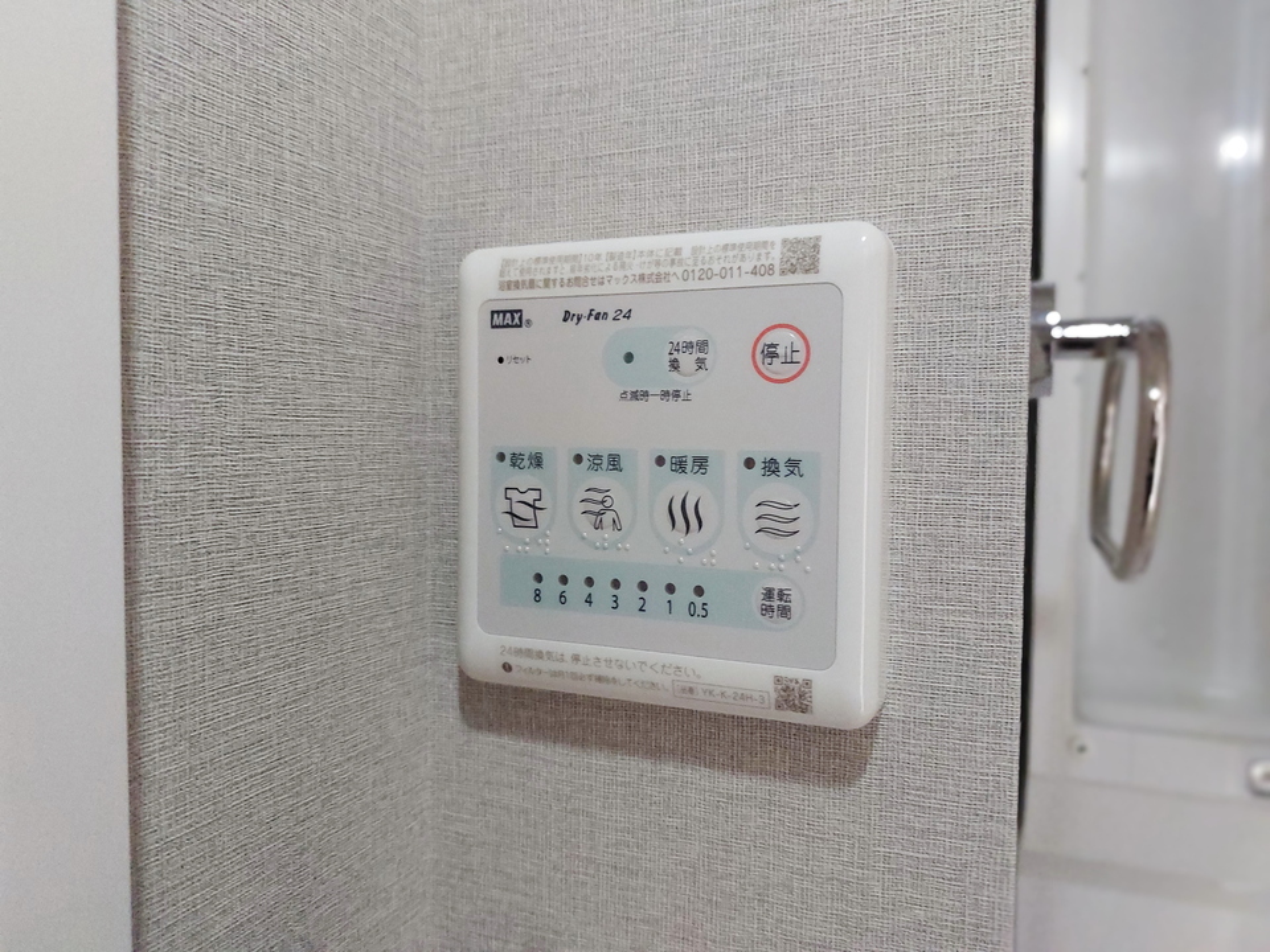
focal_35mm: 24
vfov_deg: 56.8
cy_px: 476
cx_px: 635
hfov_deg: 71.6
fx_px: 881
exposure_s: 1/15
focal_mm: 5.23
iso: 800
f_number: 1.8
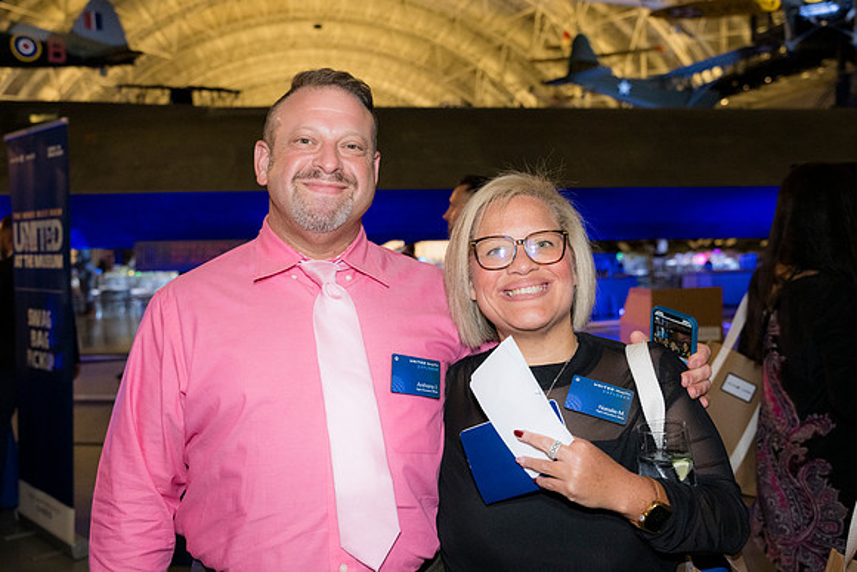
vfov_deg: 36.9
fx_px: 857
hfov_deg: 53.1
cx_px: 428
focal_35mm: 36
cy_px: 286
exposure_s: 1/160
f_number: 4
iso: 3200
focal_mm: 36
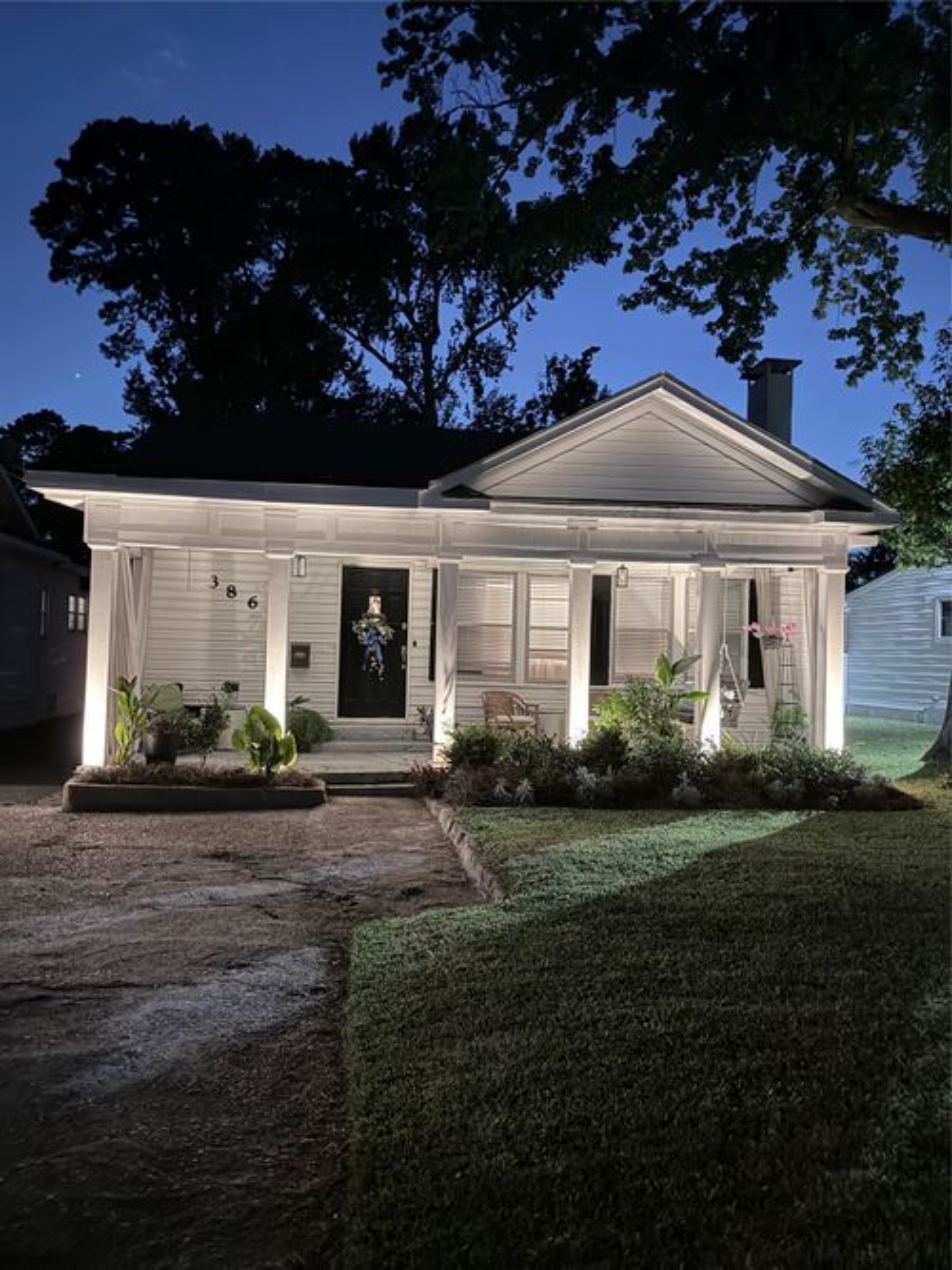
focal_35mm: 24
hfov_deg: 56.8
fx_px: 880
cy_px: 635
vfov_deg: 71.6
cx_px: 476
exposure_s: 1/11
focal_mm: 6.76
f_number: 1.78
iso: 1000
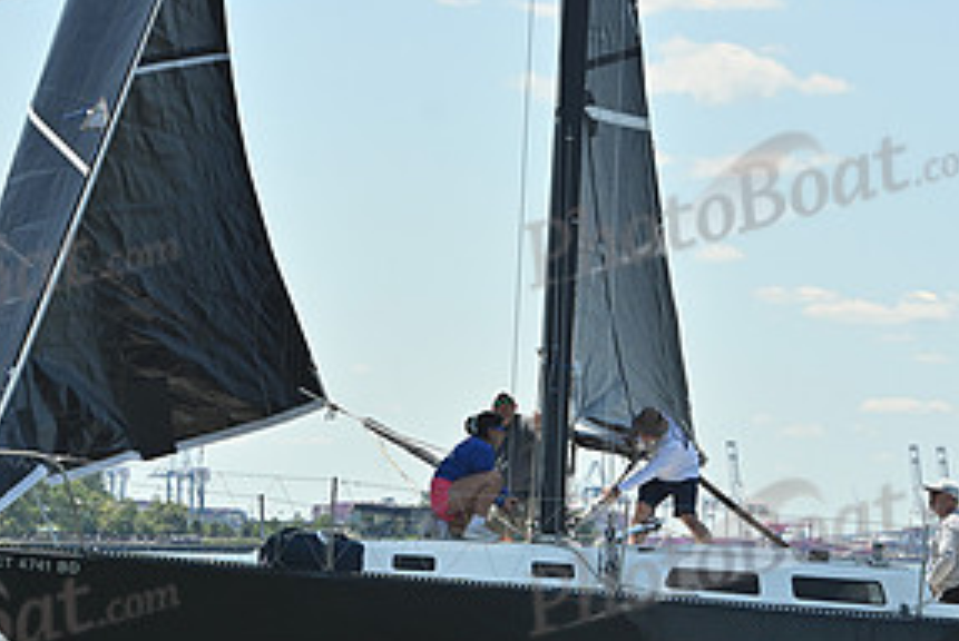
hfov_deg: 9.3
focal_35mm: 222
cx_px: 354
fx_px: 5920
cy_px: 422
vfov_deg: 6.2
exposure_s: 1/1600
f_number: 5.6
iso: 320
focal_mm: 110
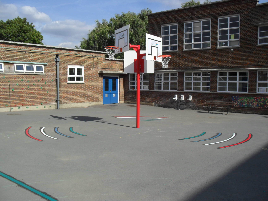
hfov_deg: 52.6
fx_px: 271
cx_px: 134
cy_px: 100
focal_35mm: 35
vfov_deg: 40.7
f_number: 8.4
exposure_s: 1/250
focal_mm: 6.3
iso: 100
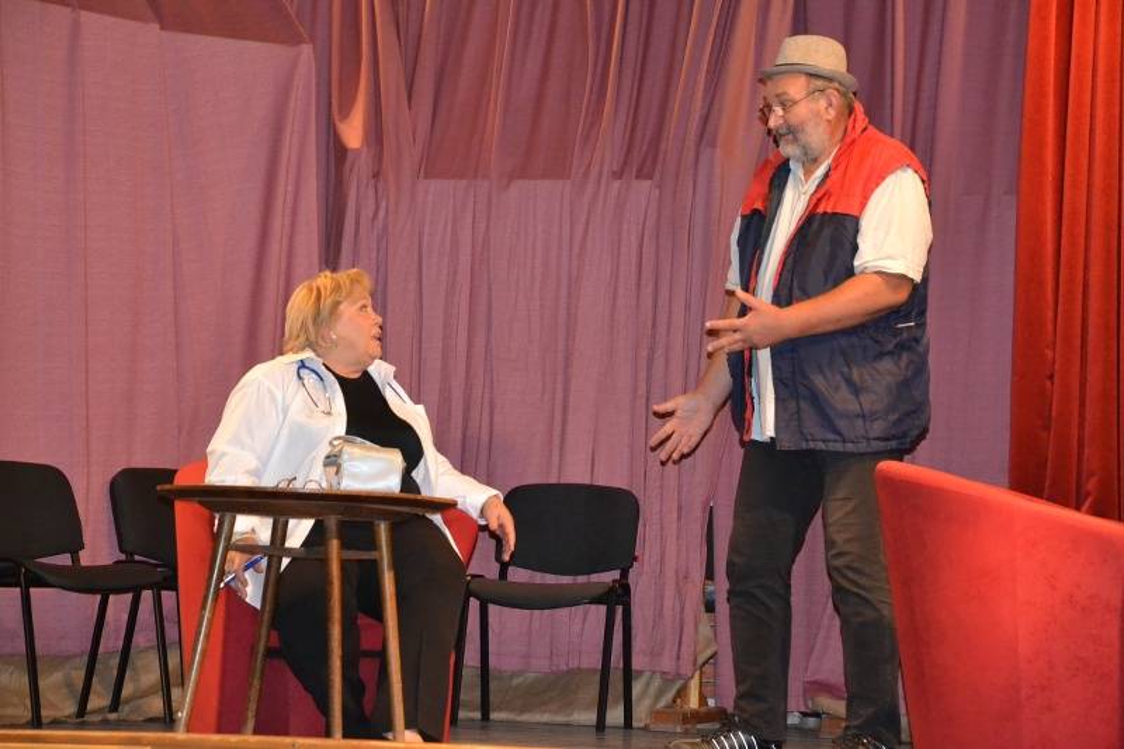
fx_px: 3512
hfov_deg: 18.2
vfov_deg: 12.2
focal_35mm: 112
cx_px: 562
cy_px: 374
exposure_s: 1/60
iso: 3200
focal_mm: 75
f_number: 5.3
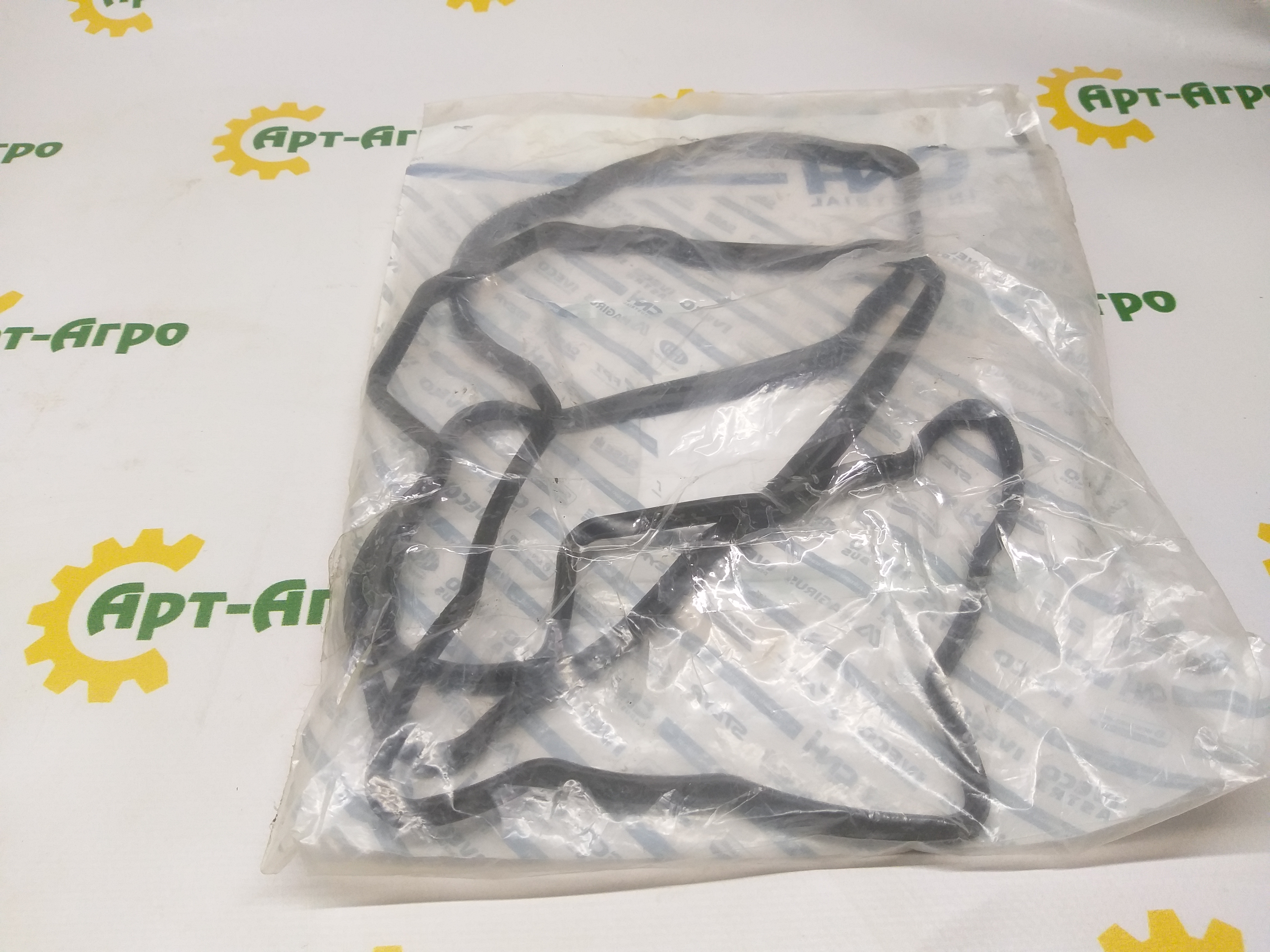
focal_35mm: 26
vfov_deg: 53.1
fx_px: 954
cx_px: 635
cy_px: 476
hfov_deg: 67.3
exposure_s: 1/50
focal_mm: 3.93
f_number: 1.7
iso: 80
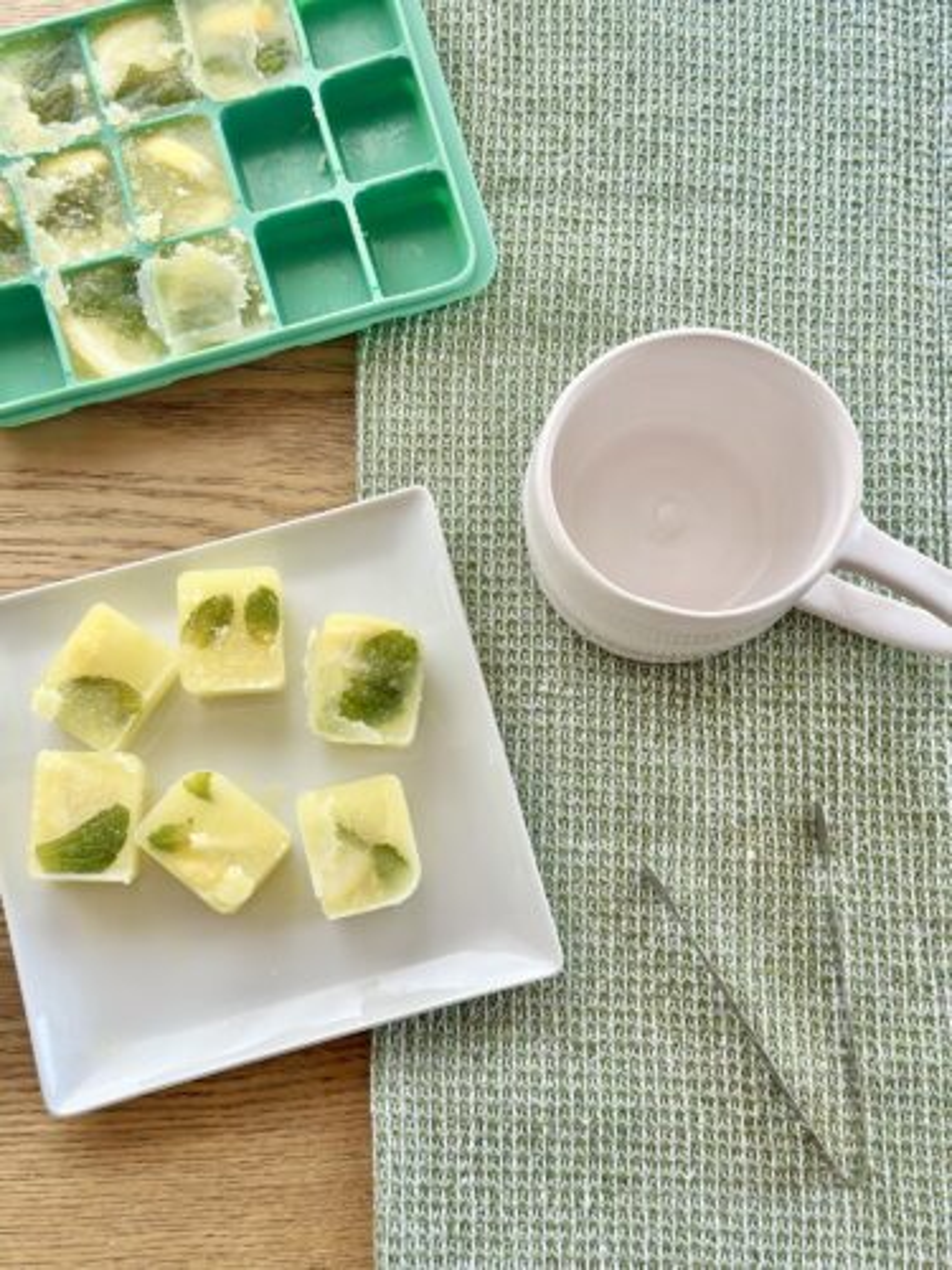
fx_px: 1760
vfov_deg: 39.7
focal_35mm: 48
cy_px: 635
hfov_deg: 30.3
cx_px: 476
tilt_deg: -79.5
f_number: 1.78
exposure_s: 1/60
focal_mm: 6.86
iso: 125
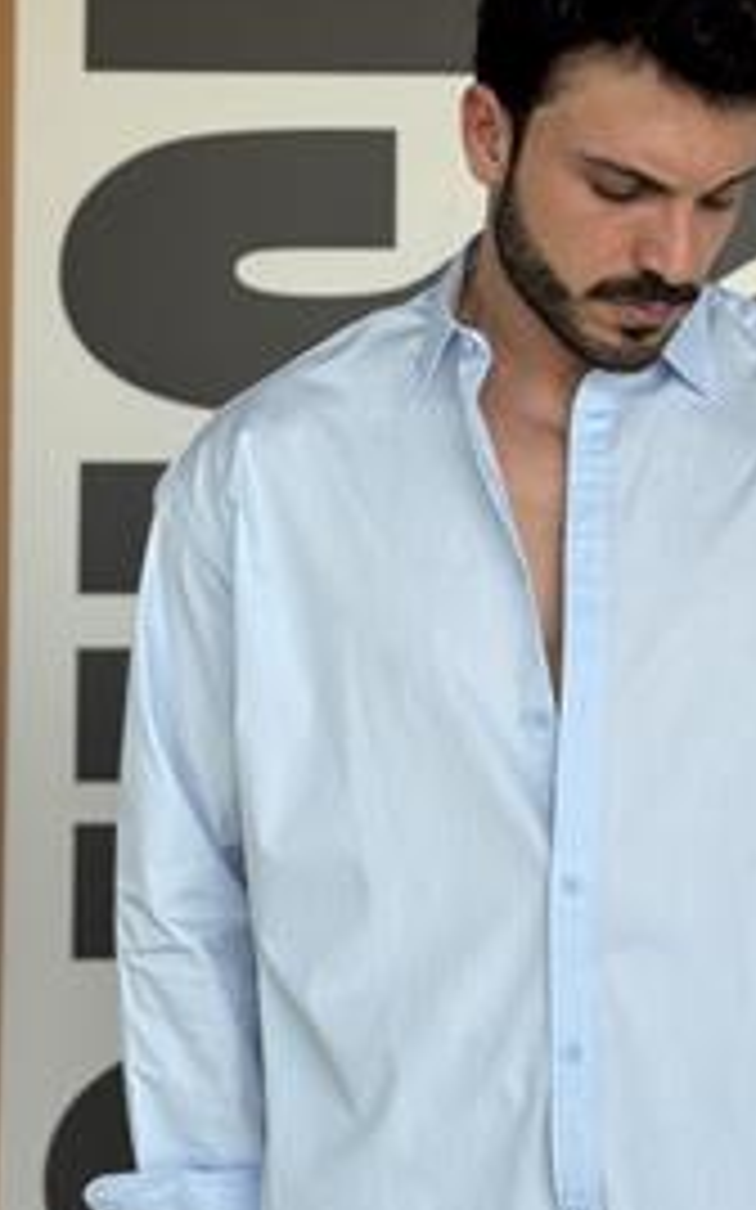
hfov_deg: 12.9
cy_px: 497
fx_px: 3331
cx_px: 585
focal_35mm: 101
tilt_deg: +4.2
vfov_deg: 20.6
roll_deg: -0.4
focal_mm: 6.76
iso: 80
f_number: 1.78
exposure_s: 1/247
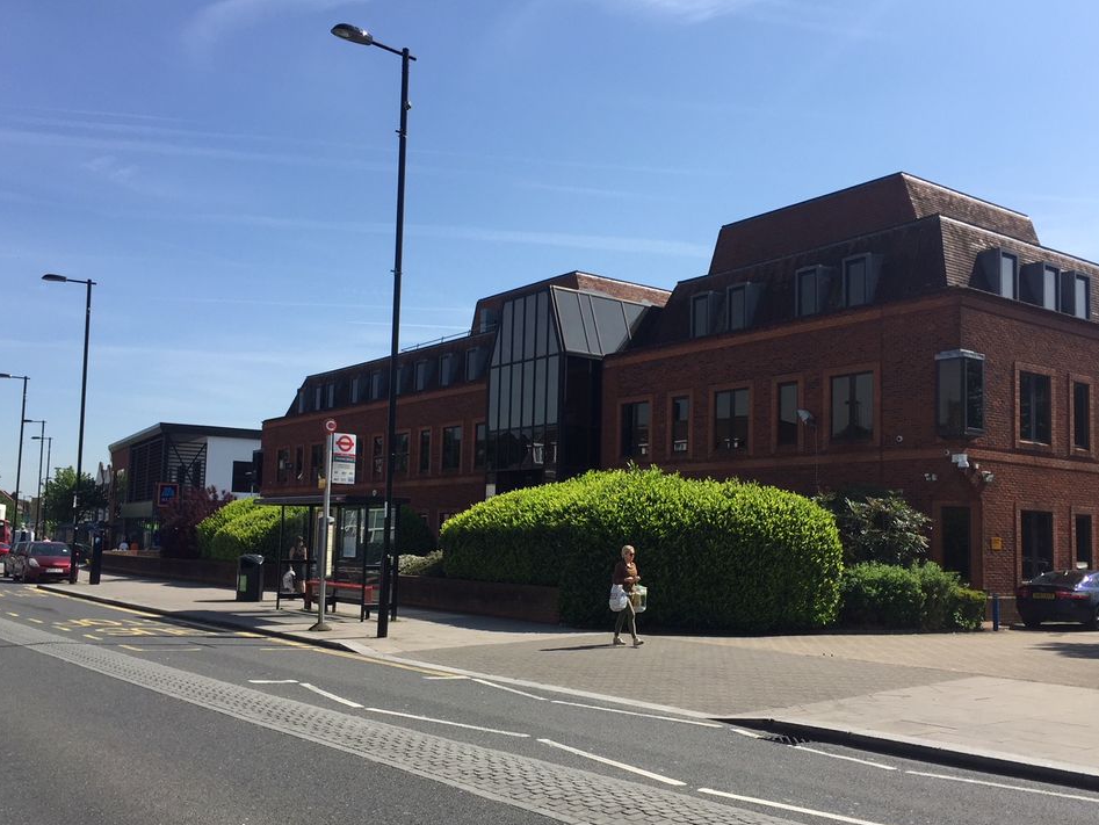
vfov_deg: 41.8
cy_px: 445
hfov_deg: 53.9
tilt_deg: +5.0
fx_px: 1080
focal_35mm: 34
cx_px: 581
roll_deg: -2.0
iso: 32
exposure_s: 1/1799
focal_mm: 4.15
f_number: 2.2
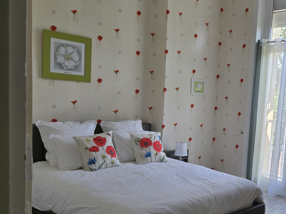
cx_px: 241
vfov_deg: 36.6
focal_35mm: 39
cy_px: 136
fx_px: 322
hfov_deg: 44.8
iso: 64
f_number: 1.8
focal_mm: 5.4
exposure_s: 1/180
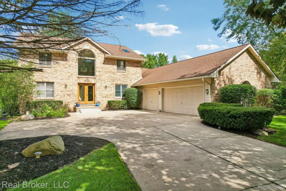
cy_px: 96
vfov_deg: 57.2
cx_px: 143
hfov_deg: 78.6
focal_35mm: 22
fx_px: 175
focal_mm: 8.4
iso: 100
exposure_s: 1/1250
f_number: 2.8
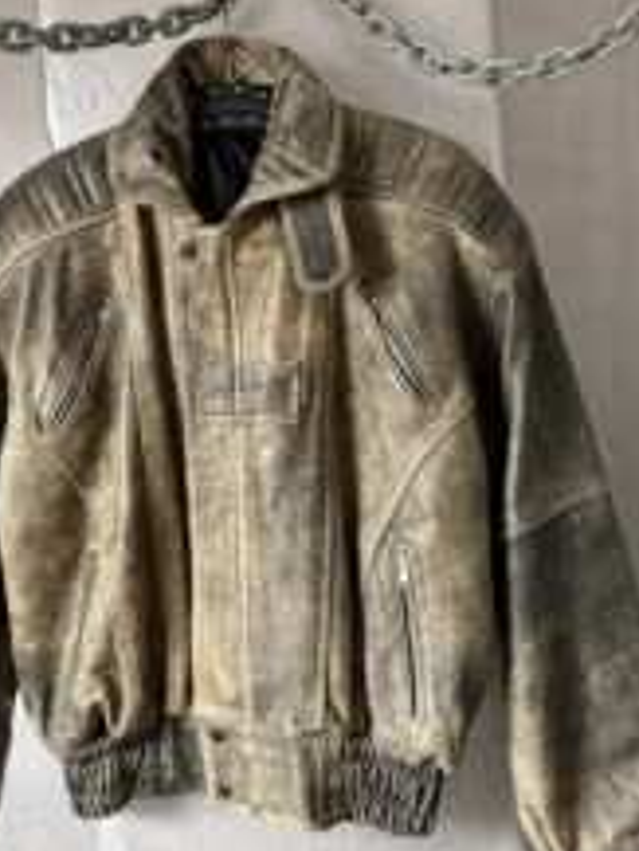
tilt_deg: -0.7
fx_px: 959
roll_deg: +0.9
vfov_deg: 47.8
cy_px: 394
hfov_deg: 36.5
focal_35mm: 39
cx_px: 221
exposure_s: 1/60
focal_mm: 6.76
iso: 800
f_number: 1.78
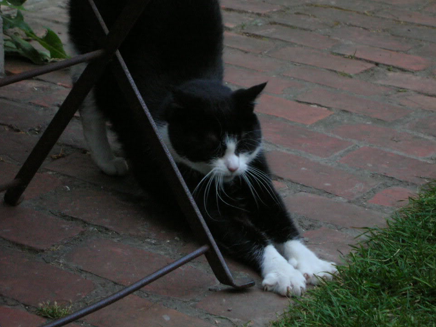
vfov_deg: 13.6
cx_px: 225
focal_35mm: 109
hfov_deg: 18.0
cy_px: 153
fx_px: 1373
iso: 200
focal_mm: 17.1
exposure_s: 1/60
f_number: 4.9
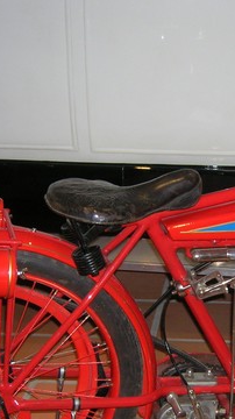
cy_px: 271
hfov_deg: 16.3
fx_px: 810
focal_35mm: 73
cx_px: 211
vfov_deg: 28.8
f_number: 2.9
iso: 81
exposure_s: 1/60.1
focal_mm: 5.7
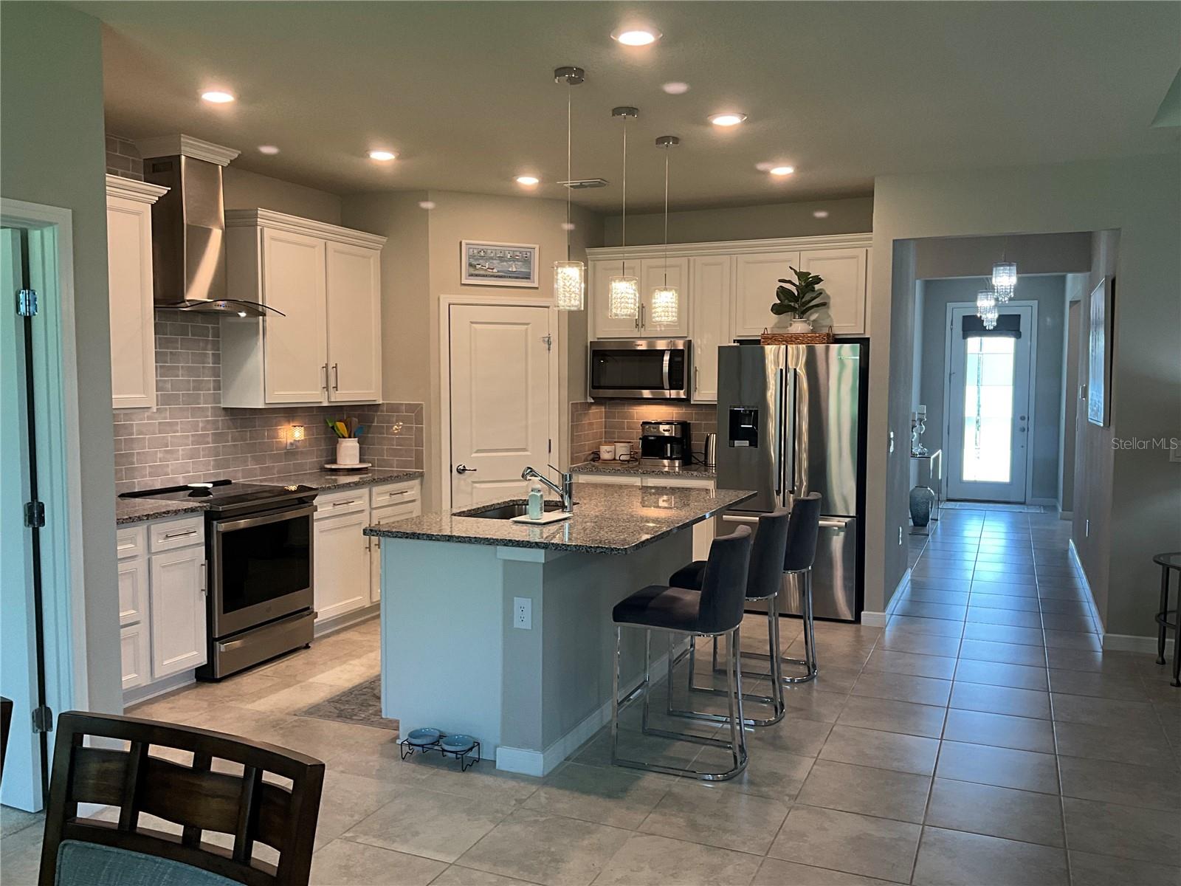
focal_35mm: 29
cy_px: 443
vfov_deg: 48.2
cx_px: 590
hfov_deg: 61.7
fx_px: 989
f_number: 1.8
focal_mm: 3
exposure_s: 1/60
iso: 64
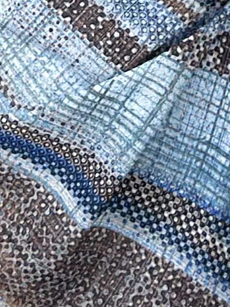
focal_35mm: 306
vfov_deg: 6.2
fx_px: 2711
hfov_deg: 4.9
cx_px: 160
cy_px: -467
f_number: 1.78
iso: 64
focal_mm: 6.86
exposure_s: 1/156
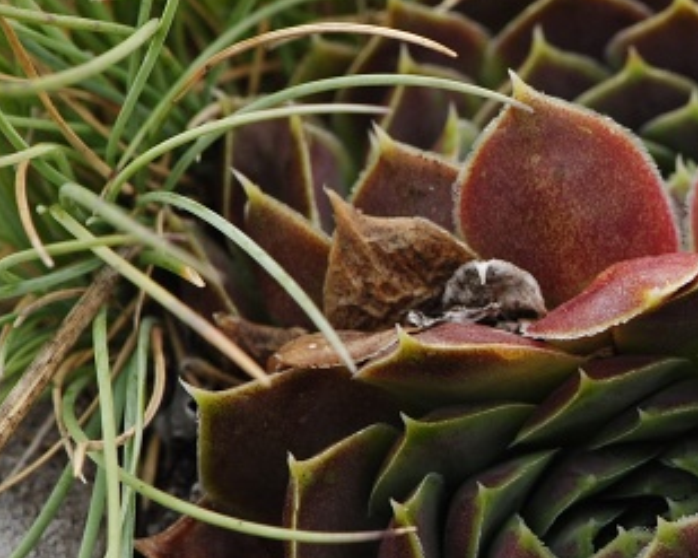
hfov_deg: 6.2
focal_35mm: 310
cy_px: 264
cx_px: 714
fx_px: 6406
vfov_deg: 5.0
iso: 200
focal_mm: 85
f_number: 10
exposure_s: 1/100
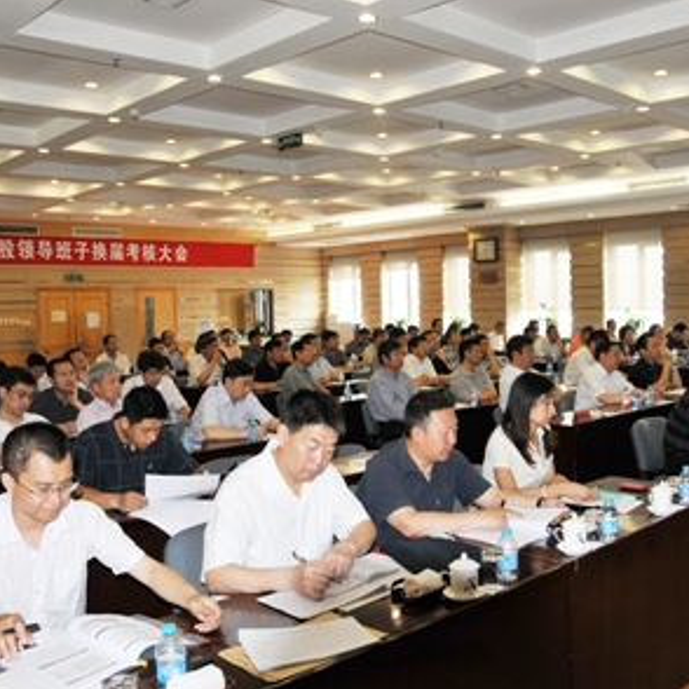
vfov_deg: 47.2
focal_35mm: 35
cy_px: 347
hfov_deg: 47.0
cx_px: 408
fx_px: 788
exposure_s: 1/125
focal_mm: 18
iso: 640
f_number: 5
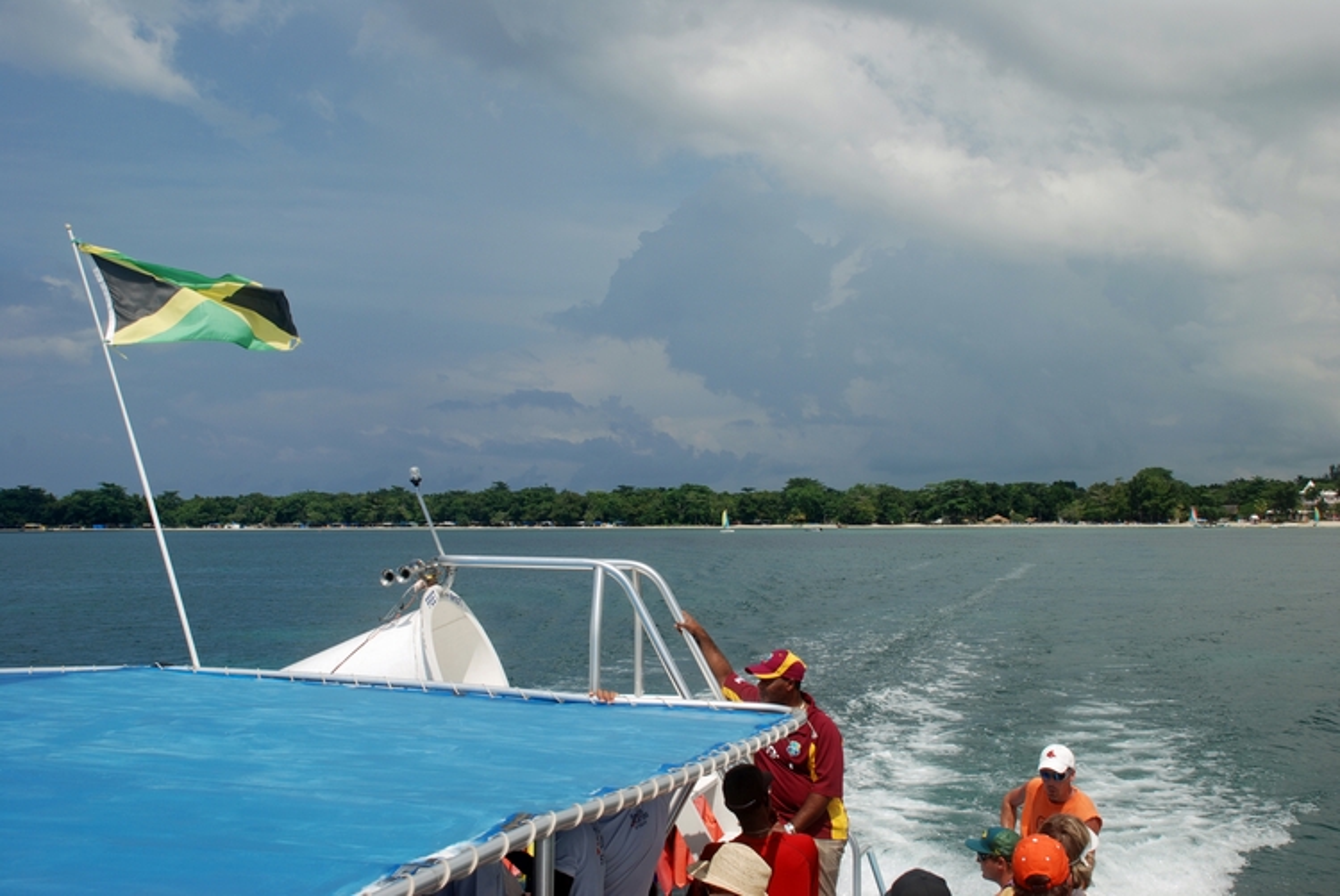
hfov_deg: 46.3
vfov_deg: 32.0
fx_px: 1565
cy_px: 448
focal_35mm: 42
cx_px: 670
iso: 100
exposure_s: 1/250
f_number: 8
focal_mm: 28
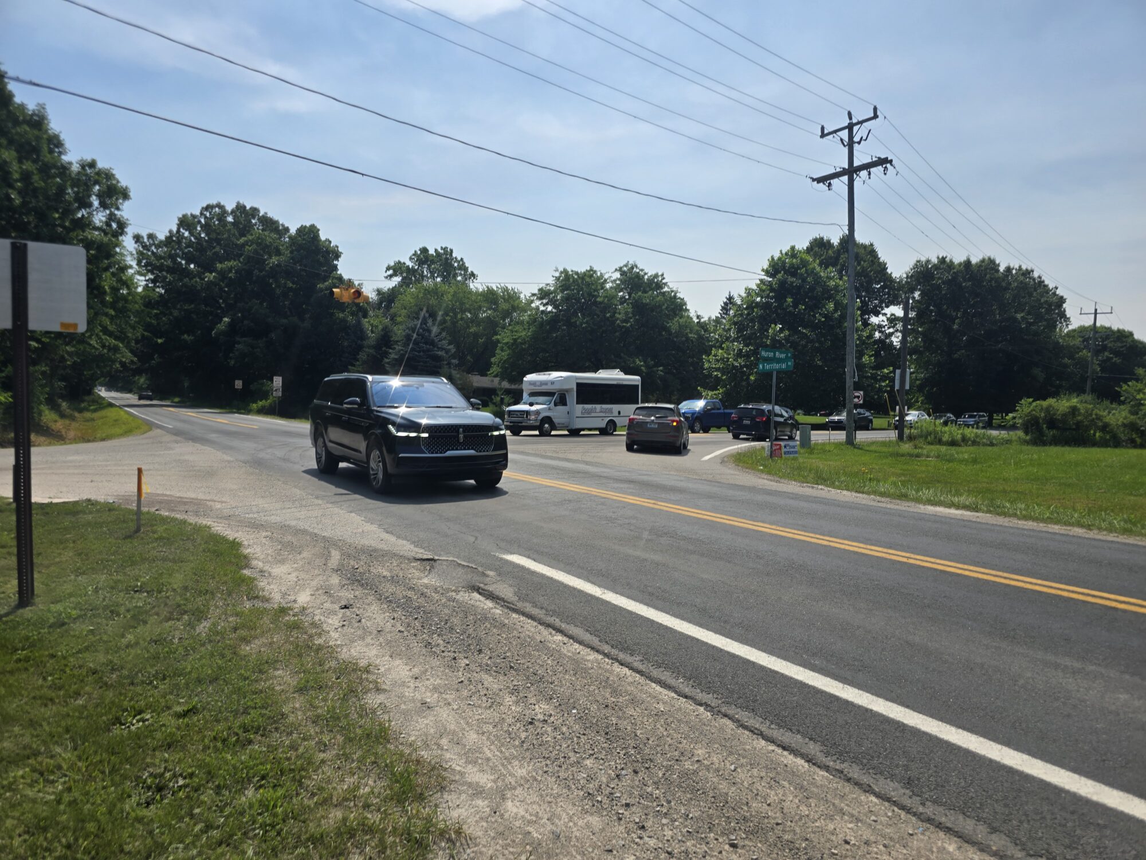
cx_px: 573
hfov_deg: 73.9
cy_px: 430
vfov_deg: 58.9
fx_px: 761
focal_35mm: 23
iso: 12
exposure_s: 1/1433
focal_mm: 6.3
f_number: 1.7
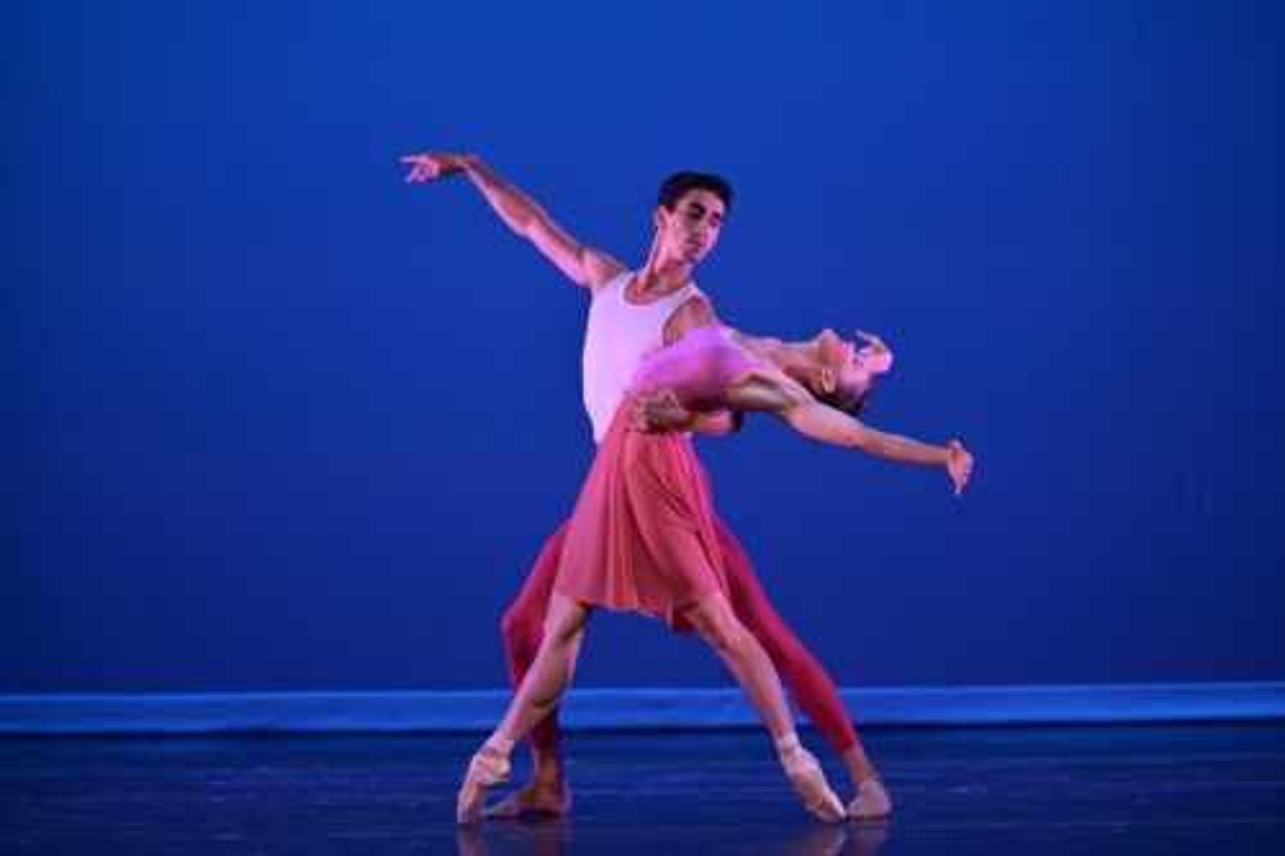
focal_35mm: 195
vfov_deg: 7.0
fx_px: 6958
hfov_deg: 10.6
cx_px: 642
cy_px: 428
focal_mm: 195
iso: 1250
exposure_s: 1/500
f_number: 2.8
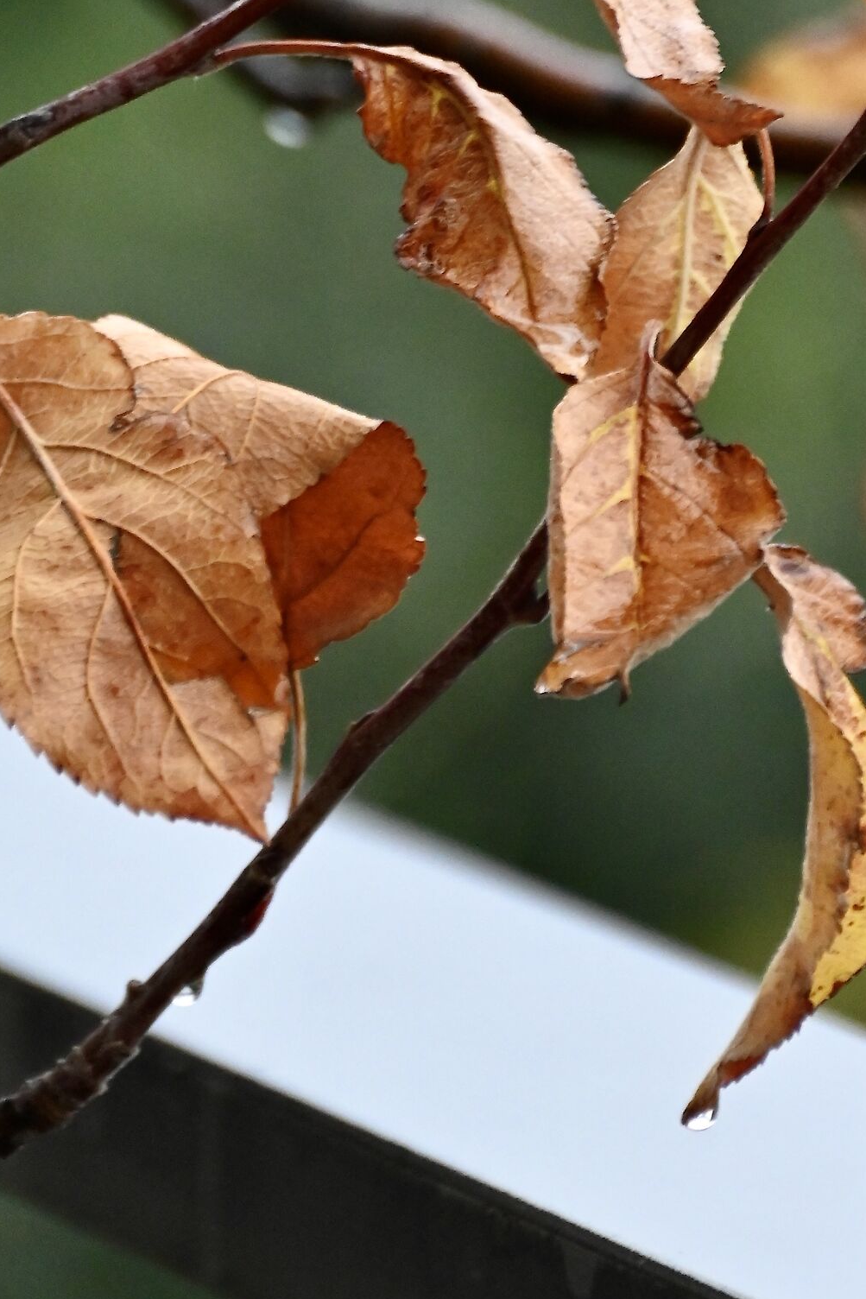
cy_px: 343
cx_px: 439
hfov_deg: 1.9
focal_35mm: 718
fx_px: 25900
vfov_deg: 2.9
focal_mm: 300
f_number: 5.6
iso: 5600
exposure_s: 1/500
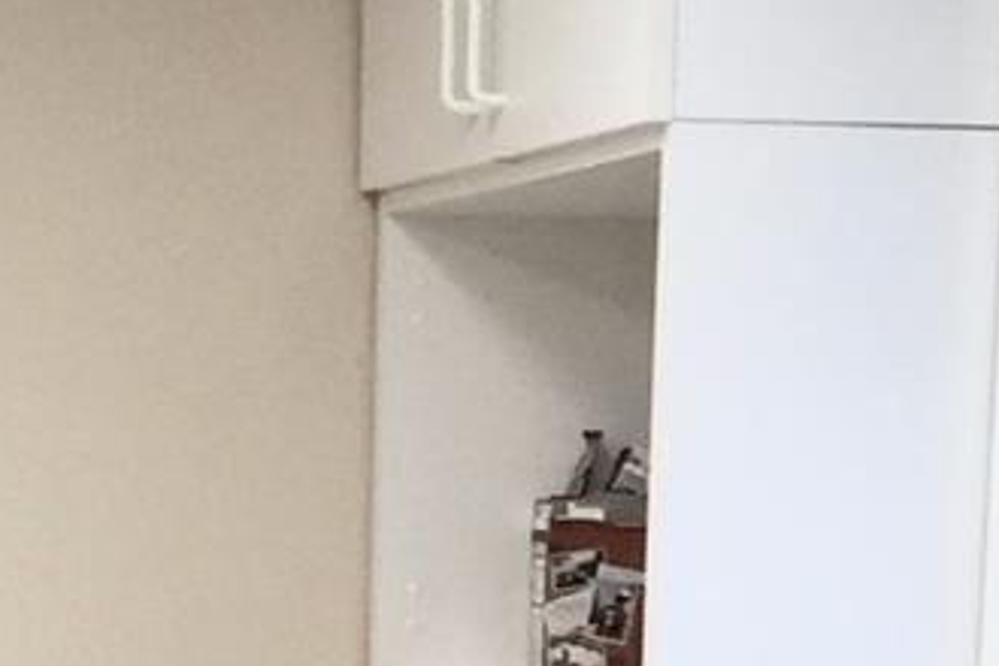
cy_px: 1713
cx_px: 61
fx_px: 5078
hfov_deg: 11.2
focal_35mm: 183
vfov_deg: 7.0
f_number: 2.2
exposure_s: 1/30
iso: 40
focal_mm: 4.15
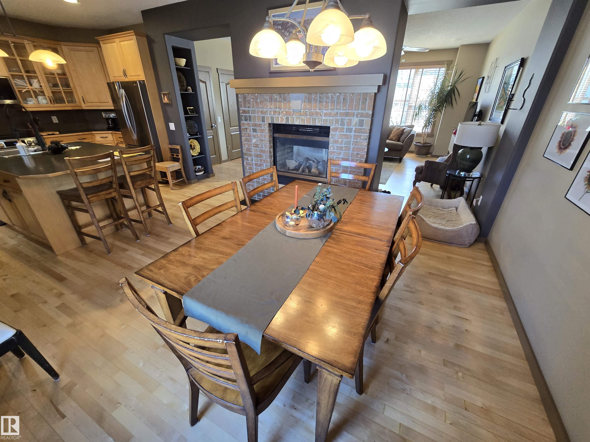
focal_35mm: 13
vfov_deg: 89.9
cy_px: 221
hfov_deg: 106.2
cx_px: 295
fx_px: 222
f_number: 2.2
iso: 200
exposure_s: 1/60
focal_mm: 2.2
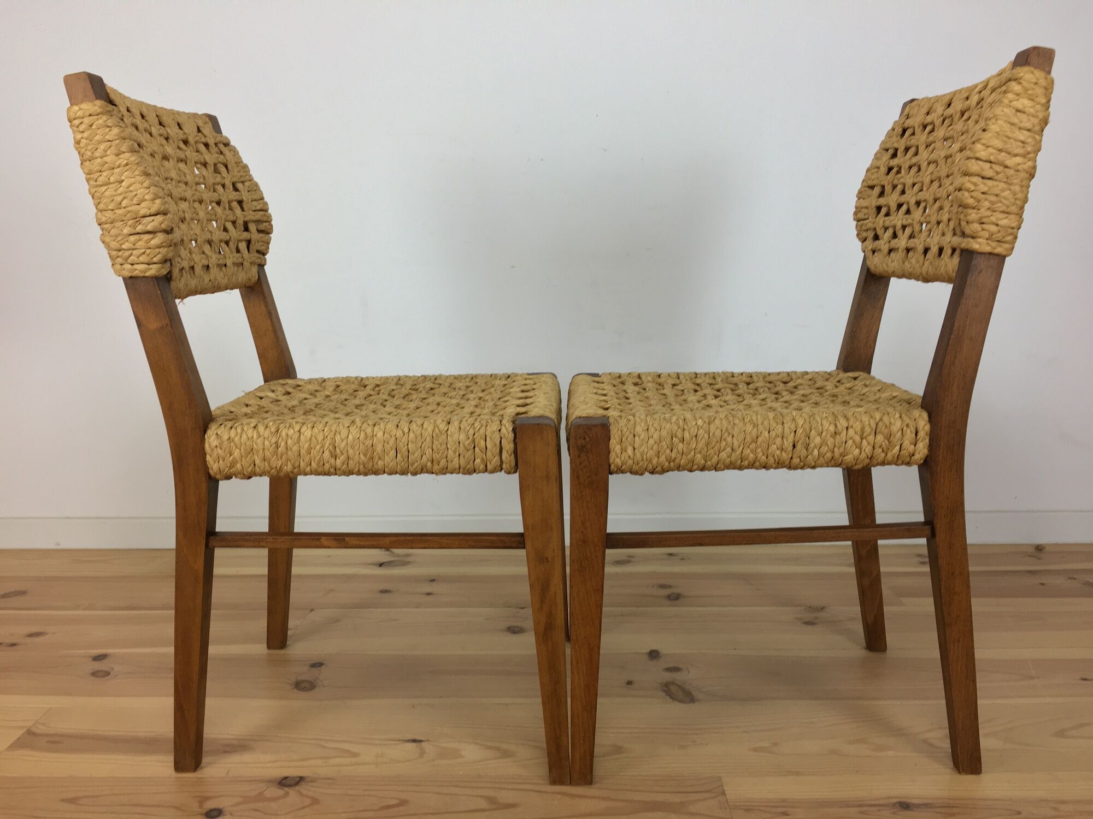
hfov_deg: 61.7
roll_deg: +0.2
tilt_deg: -10.1
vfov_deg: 48.2
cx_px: 546
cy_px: 410
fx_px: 916
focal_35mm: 29
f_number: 2.2
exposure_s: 1/33
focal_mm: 4.15
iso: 32
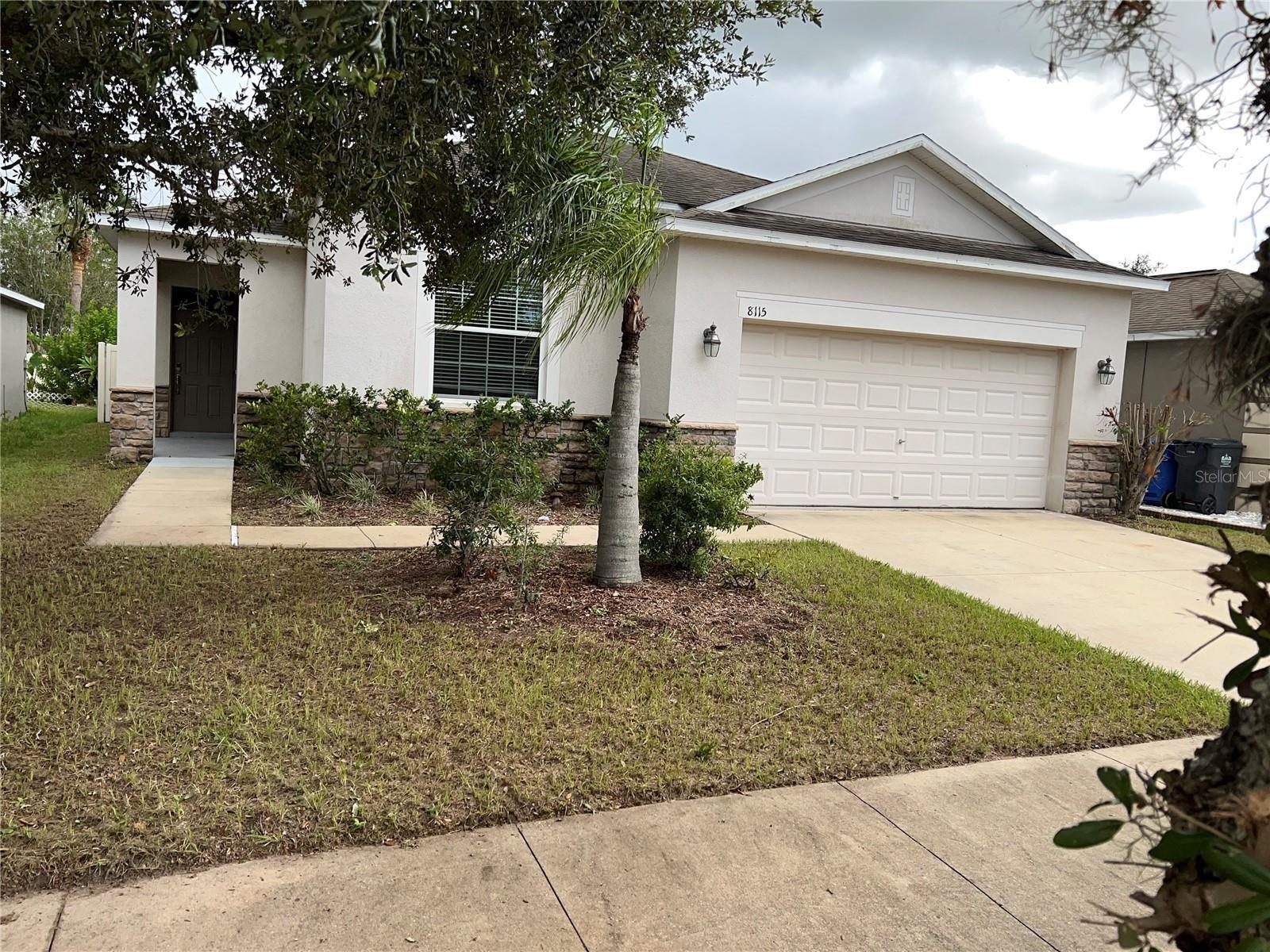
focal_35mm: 26
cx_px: 635
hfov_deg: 67.3
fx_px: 954
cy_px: 476
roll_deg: -2.6
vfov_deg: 53.1
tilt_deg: -4.5
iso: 32
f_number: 1.5
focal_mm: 5.7
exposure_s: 1/1901
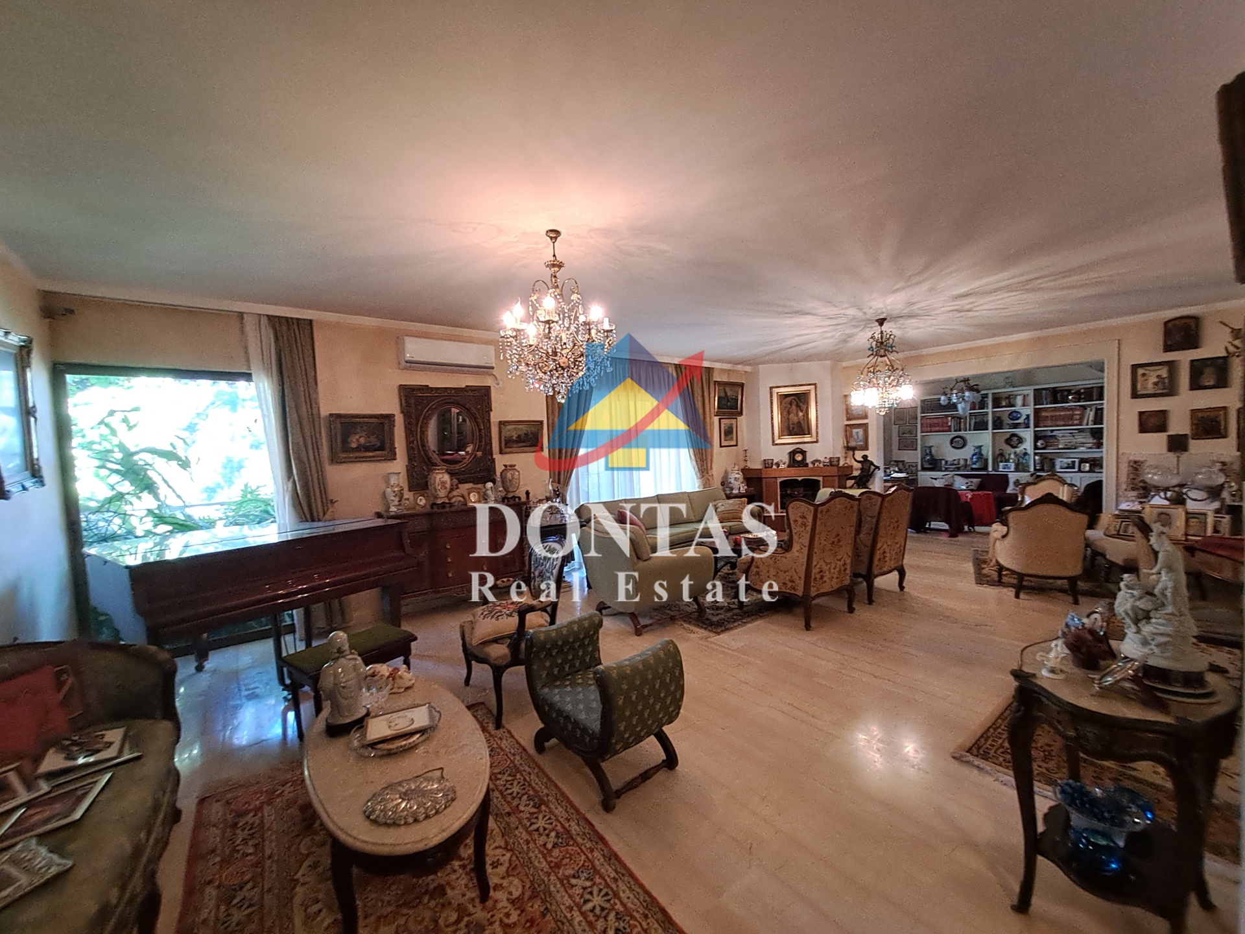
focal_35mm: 13
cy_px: 467
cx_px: 622
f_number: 2.2
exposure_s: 1/50
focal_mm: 1.42
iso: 250
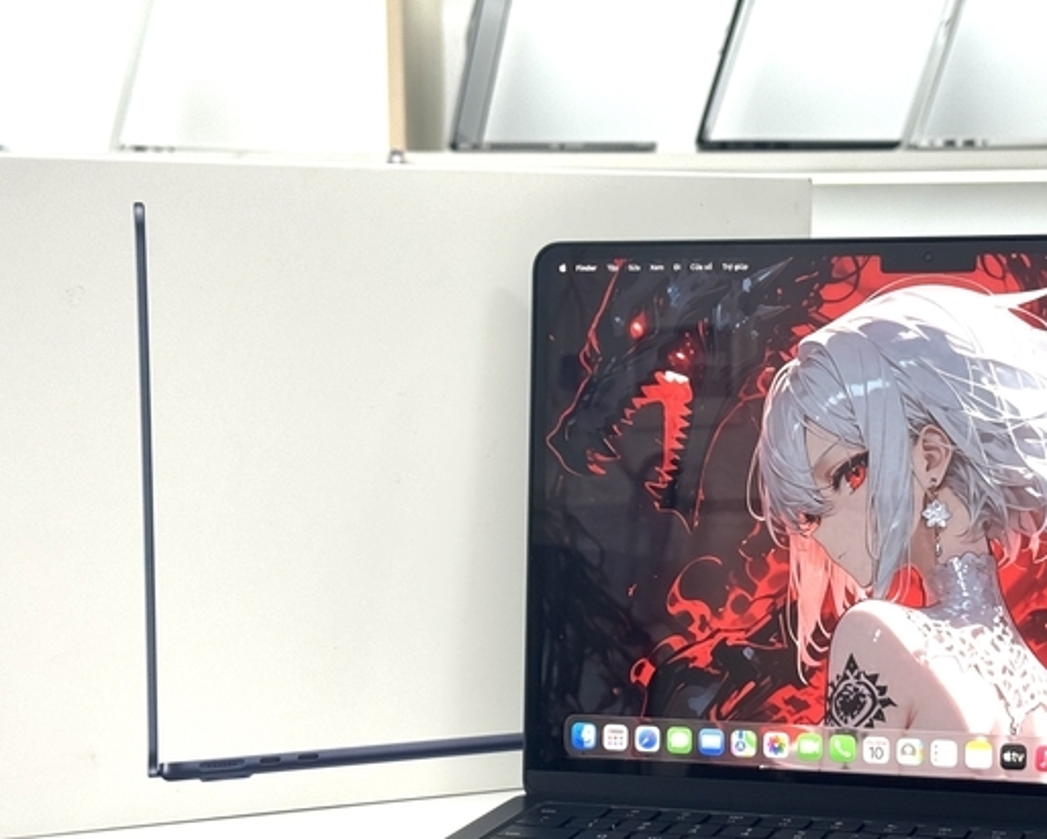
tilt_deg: -6.2
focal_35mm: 73
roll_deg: +1.0
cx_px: 700
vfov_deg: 21.0
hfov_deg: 25.9
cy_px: 529
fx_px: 2263
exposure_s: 1/158
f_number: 1.78
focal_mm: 6.76
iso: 64
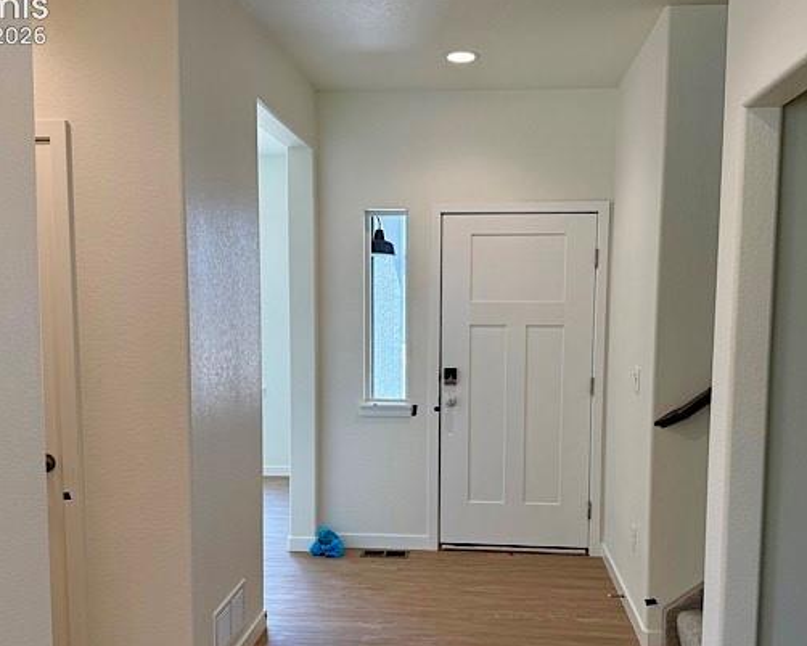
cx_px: 421
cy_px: 393
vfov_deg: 42.0
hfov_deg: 51.5
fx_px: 836
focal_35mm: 35
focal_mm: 6.76
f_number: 1.78
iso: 100
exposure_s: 1/257
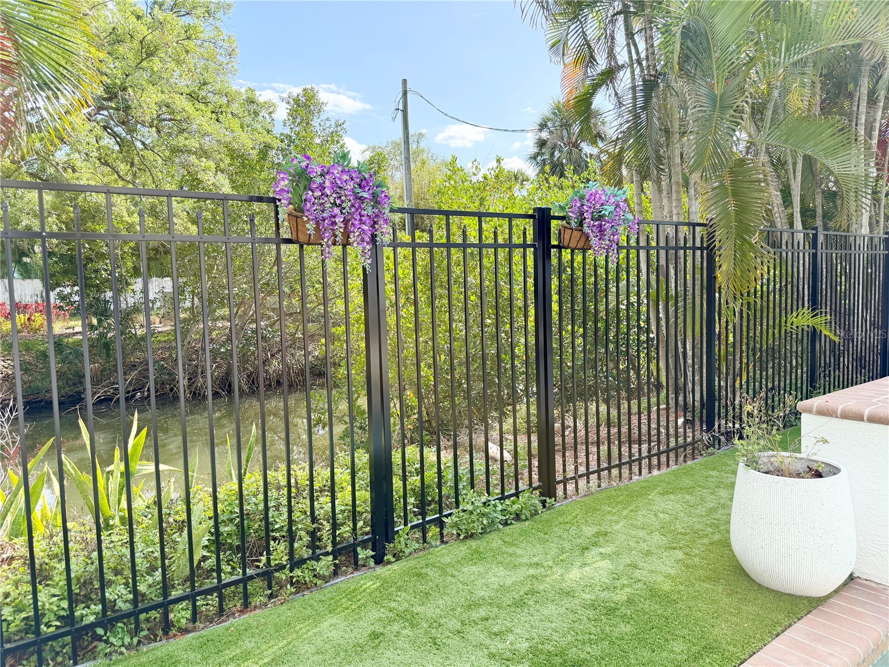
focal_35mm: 24
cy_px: 334
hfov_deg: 71.6
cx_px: 444
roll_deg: +3.8
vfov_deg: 56.8
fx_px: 616
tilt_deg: -1.8
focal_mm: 6.76
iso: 100
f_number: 1.78
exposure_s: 1/1812
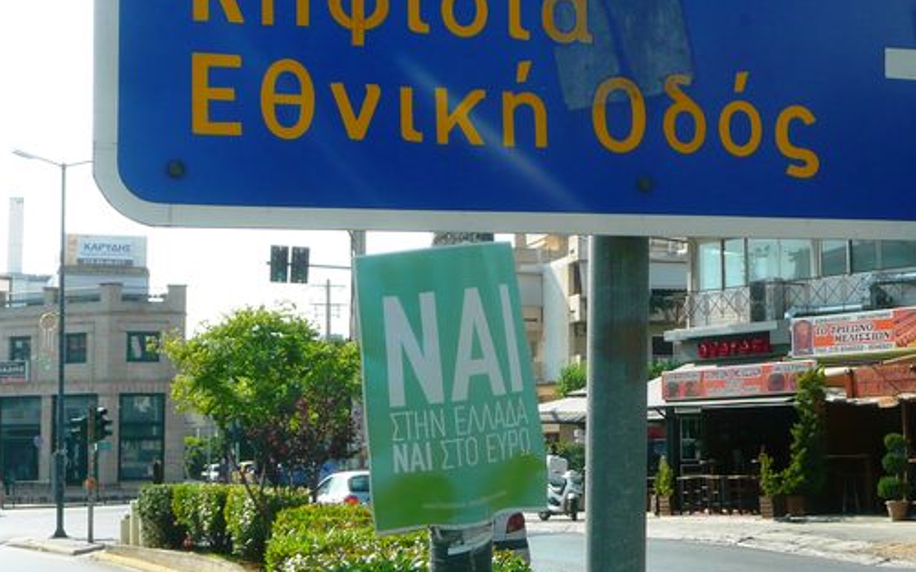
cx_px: 570
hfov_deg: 31.9
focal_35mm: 64
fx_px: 1598
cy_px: 282
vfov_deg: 20.3
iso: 100
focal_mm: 7.8
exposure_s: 1/500
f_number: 4.2
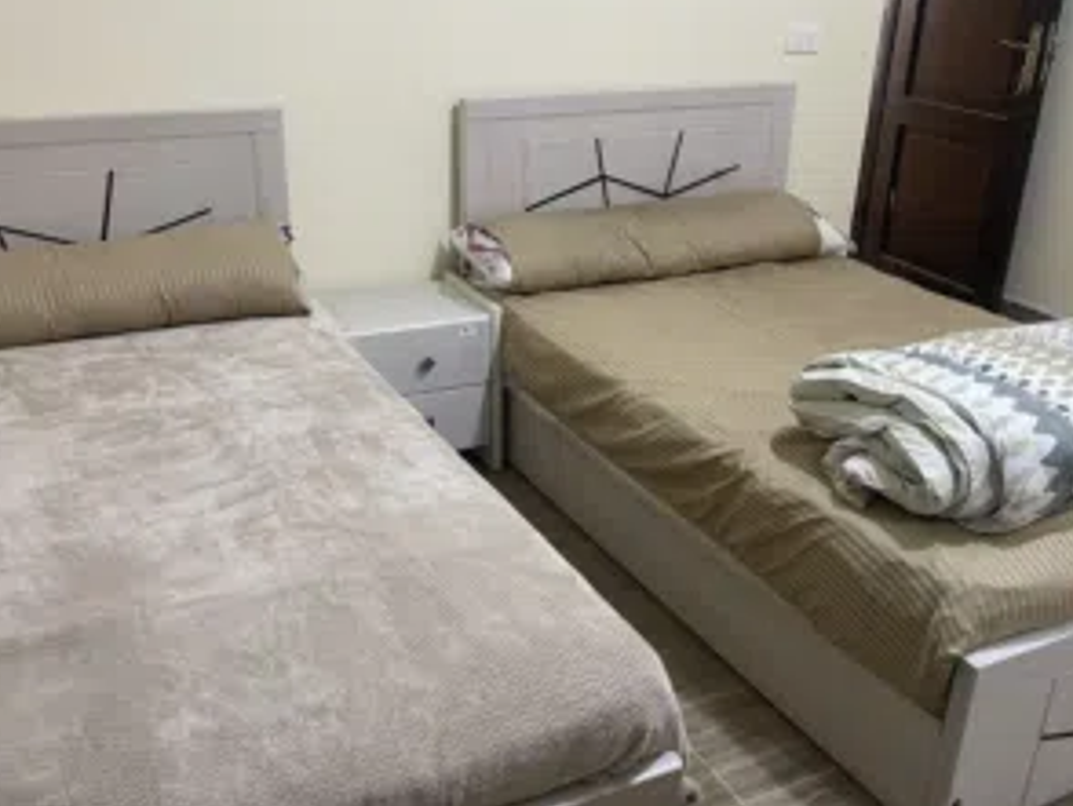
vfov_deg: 41.8
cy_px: 401
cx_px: 533
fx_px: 1055
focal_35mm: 34
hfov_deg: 53.9
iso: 500
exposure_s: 1/50
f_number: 1.6
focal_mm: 5.1
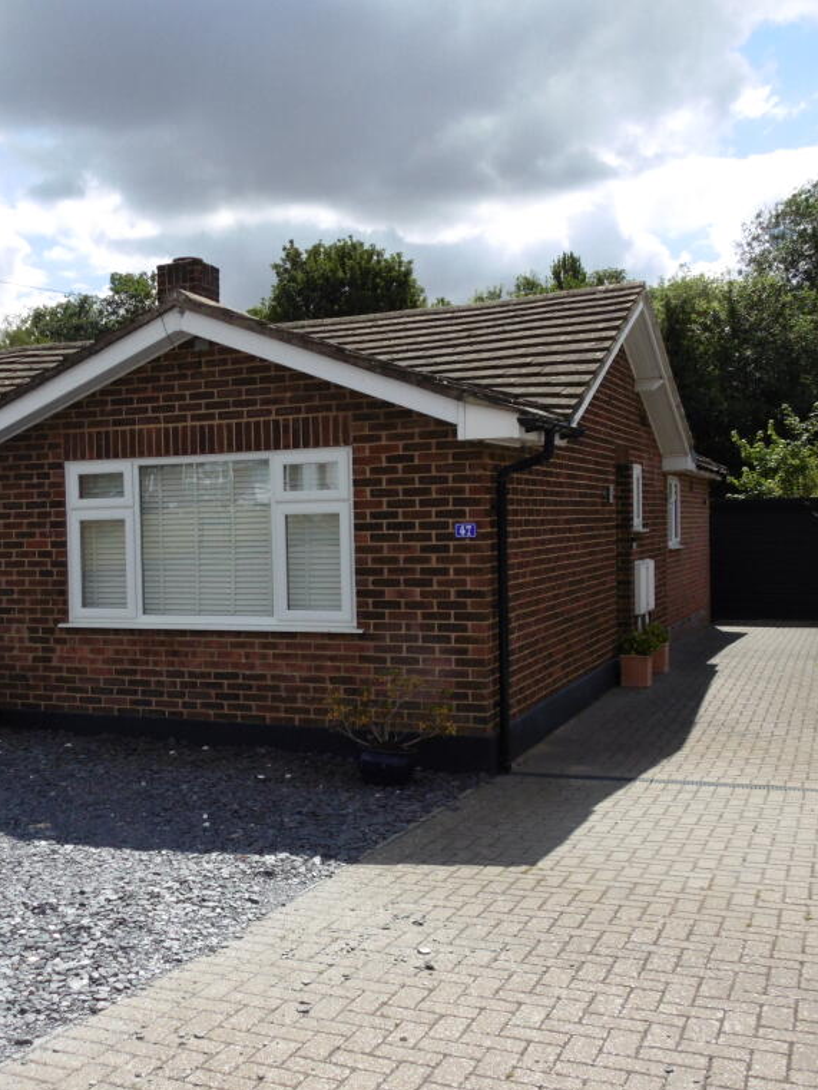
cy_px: 549
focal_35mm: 39
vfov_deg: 47.9
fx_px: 1228
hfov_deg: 36.3
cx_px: 248
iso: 100
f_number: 9.3
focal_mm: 5.3
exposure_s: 1/200
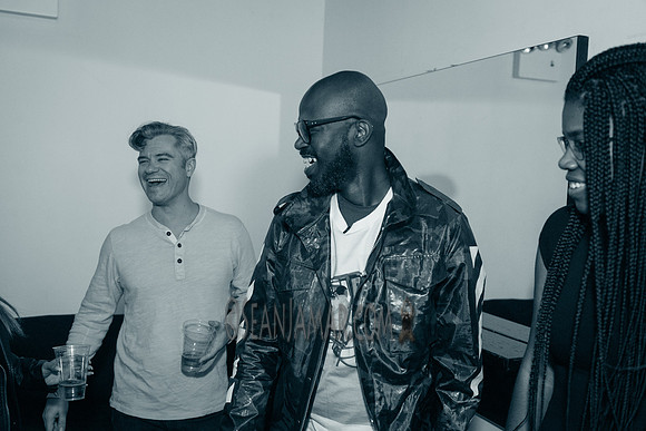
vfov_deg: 35.1
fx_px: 682
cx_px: 323
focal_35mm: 38
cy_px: 216
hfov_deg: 50.7
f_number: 4
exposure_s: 1/640
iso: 4000
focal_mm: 38
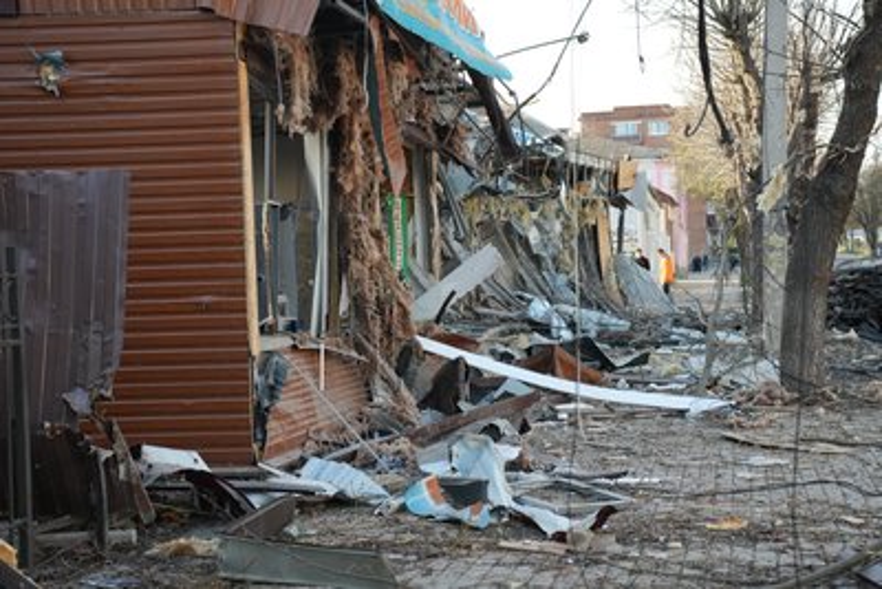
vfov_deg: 21.6
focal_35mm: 63
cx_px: 441
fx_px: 1544
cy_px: 294
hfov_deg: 31.9
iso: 1250
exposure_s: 1/160
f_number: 4
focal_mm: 63
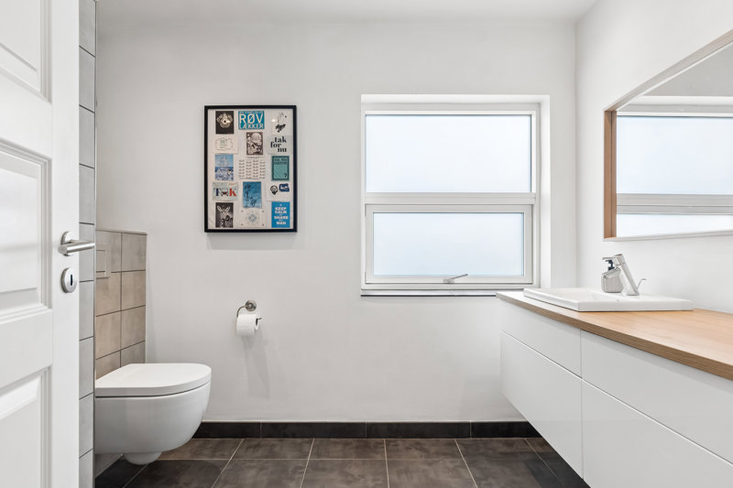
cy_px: 244
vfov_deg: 59.5
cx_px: 366
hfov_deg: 81.2
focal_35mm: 21
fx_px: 427
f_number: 8
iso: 200
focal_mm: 14
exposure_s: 1/8
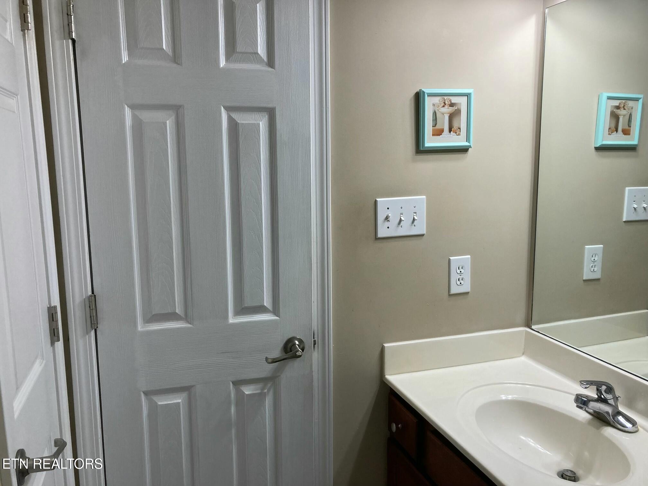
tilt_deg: -8.2
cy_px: 243
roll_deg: +0.2
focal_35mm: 28
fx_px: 524
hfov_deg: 63.4
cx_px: 324
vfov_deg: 49.7
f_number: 1.8
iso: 80
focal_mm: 3.99
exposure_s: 1/120
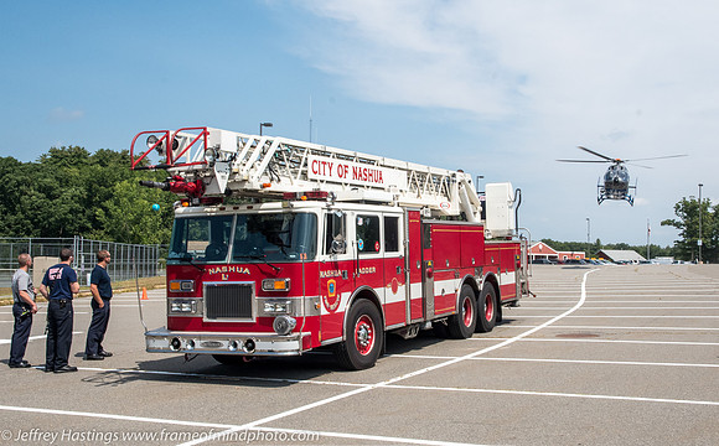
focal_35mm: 44
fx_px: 862
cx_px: 412
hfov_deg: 45.1
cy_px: 216
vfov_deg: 29.0
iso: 500
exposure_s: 1/500
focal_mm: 24
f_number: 16
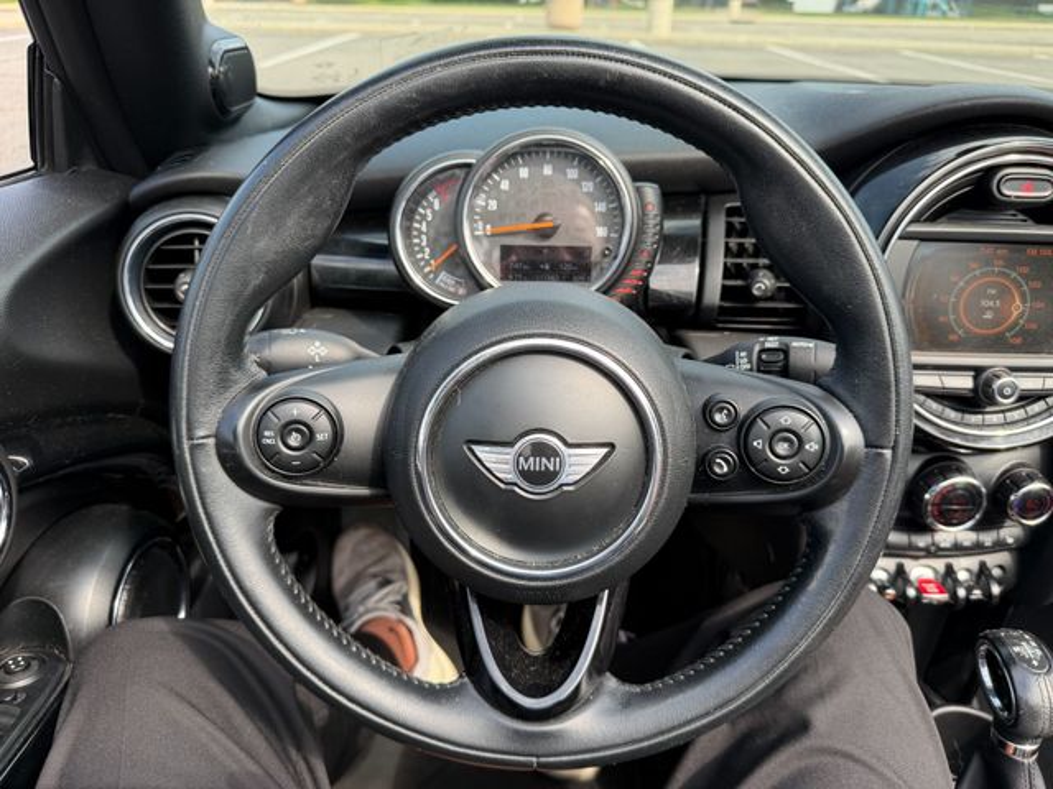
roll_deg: -0.3
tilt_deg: -28.4
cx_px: 526
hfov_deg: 71.6
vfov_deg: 56.8
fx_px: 730
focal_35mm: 24
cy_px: 394
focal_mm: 6.76
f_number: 1.78
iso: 100
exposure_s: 1/708
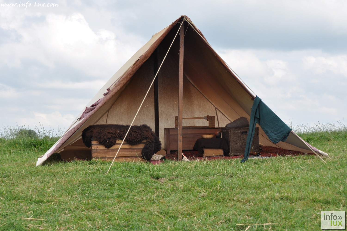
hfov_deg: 24.6
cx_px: 174
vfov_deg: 16.5
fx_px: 794
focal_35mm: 82
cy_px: 116
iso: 200
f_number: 10
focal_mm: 55
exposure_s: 1/200
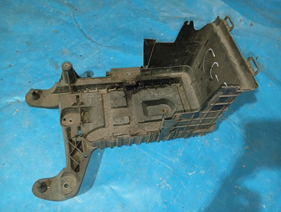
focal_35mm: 26
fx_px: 211
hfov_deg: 67.2
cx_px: 140
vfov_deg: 53.2
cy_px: 106
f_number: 1.8
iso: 1024
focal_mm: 3.96
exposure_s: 1/20
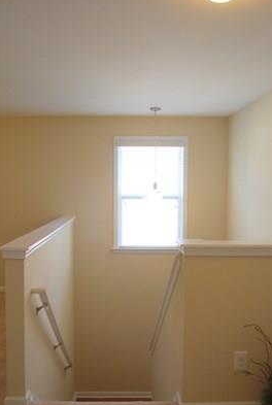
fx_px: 372
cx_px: 115
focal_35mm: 33
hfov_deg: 40.1
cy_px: 210
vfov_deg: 57.1
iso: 200
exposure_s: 1/60
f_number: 4
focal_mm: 18
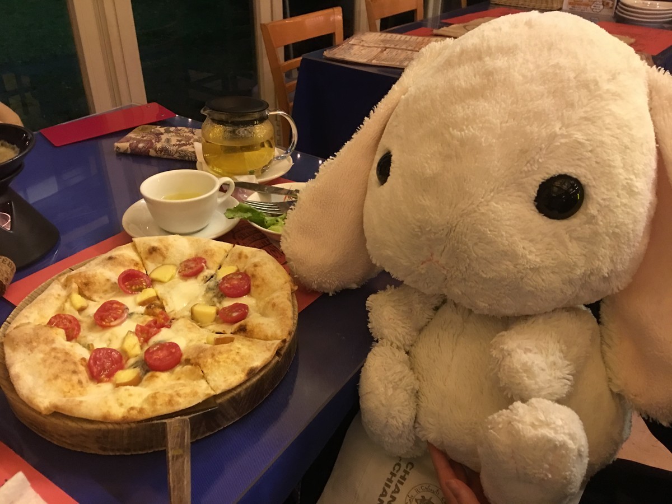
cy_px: 252
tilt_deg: -31.1
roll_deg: -1.0
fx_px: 563
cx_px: 336
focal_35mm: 29
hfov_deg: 61.7
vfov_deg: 48.2
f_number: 2.2
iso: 80
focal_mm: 4.15
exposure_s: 1/4
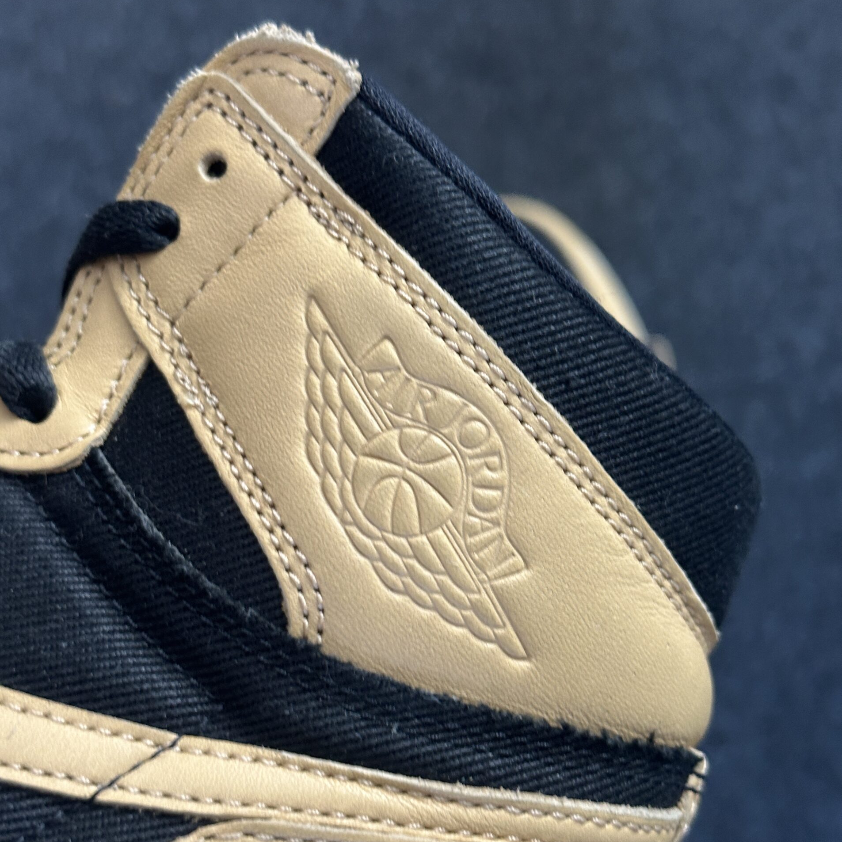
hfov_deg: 30.0
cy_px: 511
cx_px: 424
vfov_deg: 30.0
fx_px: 1569
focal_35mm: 57
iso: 200
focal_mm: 6.86
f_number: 1.78
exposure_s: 1/33
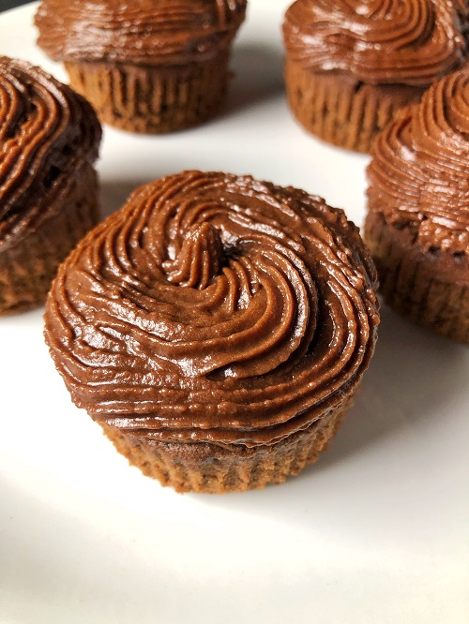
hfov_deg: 49.8
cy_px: 312
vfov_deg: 63.4
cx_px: 234
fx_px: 505
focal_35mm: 28
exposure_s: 1/25
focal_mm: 3.99
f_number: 1.8
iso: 40
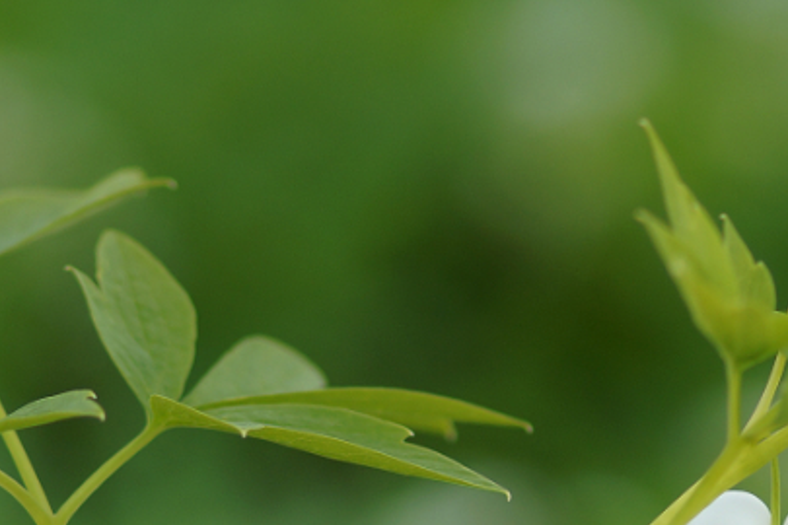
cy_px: 611
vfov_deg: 3.1
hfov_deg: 4.6
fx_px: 9718
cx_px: 650
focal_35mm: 444
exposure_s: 1/400
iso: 100
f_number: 2.8
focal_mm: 100
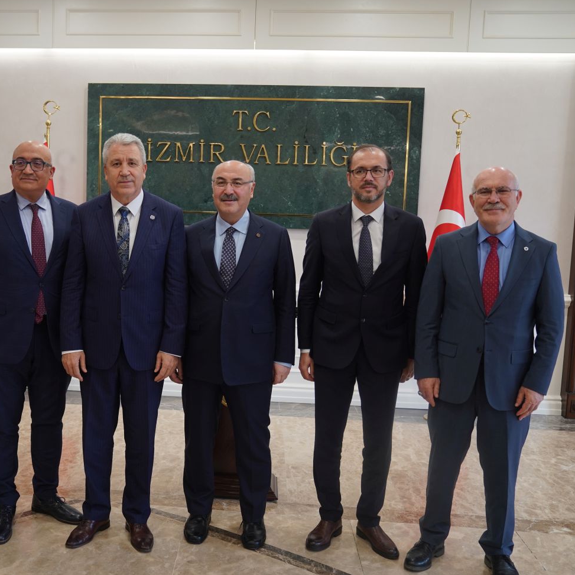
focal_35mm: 38
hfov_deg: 43.2
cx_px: 191
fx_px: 714
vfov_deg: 43.9
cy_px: 290
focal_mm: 29
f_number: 3.5
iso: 640
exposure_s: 1/100
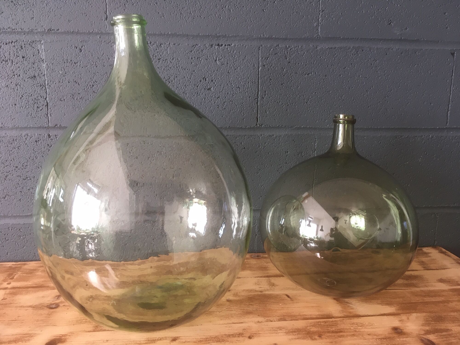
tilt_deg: -12.3
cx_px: 230
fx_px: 385
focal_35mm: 29
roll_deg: -1.1
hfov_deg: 61.7
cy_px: 172
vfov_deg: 48.2
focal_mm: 4.15
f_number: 2.2
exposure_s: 1/33
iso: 80
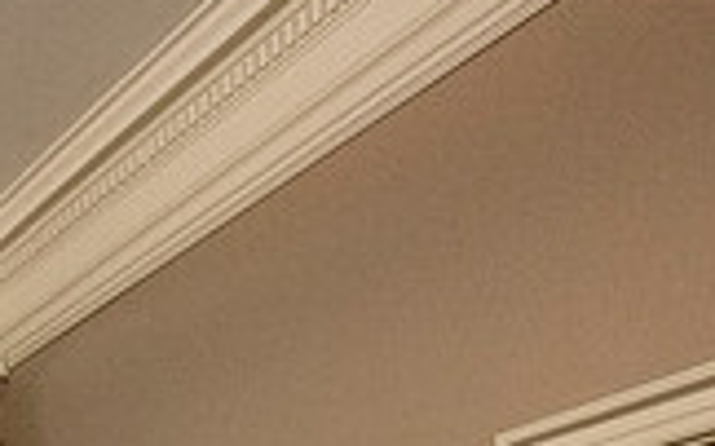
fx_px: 993
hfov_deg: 36.2
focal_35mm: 51
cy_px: 788
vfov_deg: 19.4
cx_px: 22
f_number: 4.5
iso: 12800
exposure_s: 1/250
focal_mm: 14
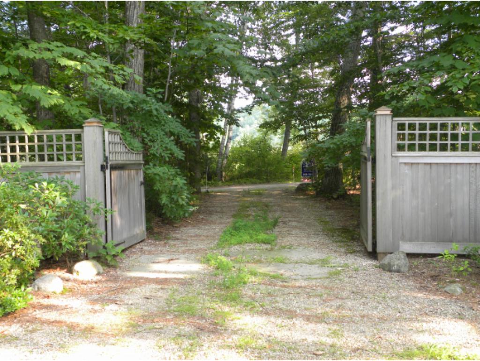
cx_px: 240
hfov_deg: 41.2
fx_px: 638
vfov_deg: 31.5
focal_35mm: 46
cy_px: 180
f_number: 3.2
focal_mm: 8.2
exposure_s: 1/71.3
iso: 146
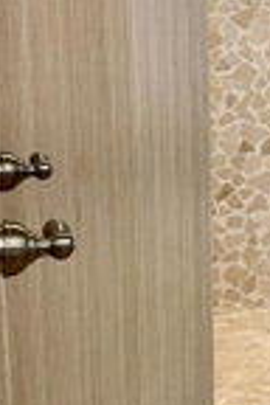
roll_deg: +0.2
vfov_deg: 24.1
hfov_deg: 15.0
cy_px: 84
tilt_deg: -7.0
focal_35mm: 83
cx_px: 436
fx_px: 934
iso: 200
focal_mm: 6.76
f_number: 1.78
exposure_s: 1/120
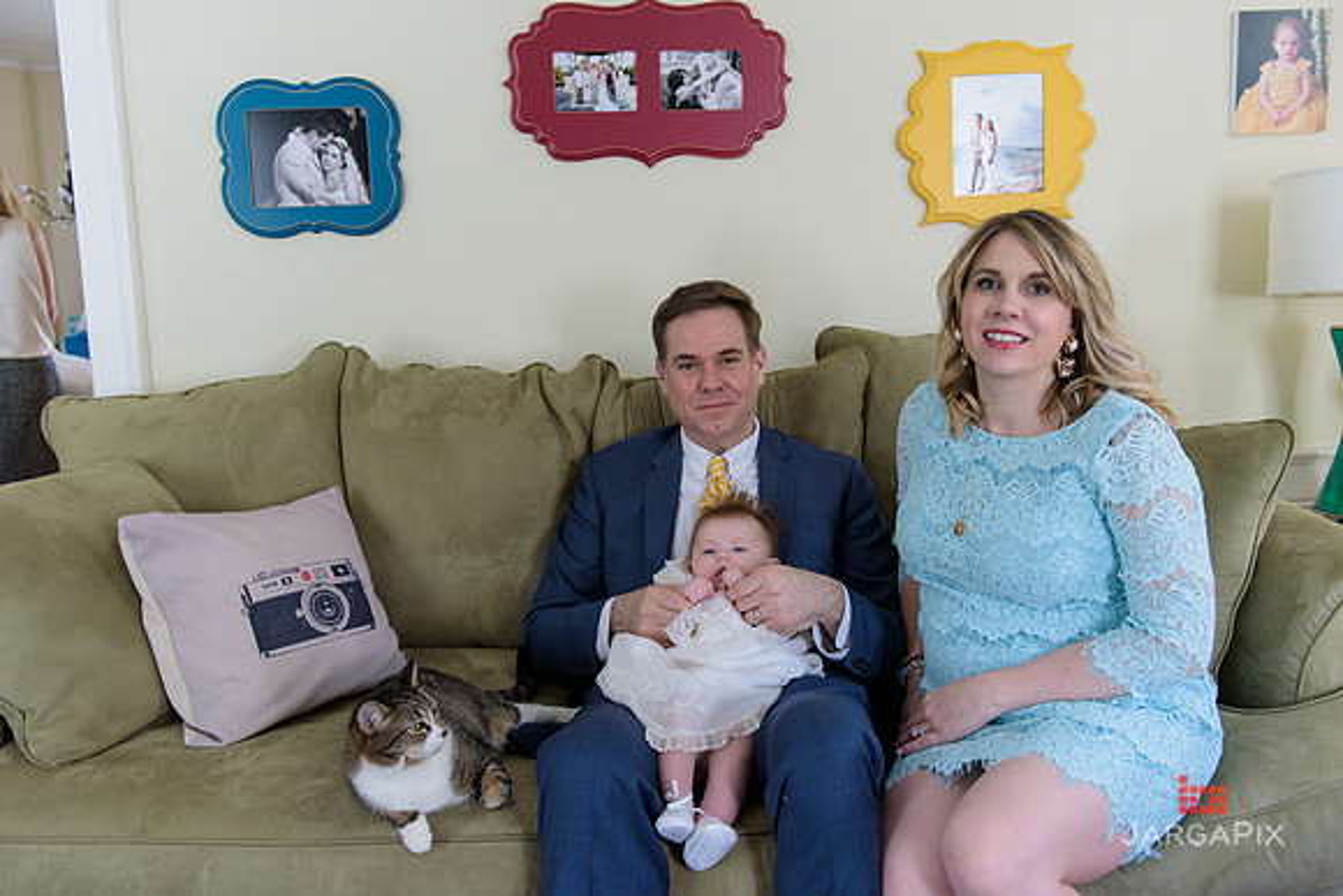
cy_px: 448
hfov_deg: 63.6
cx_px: 672
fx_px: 1082
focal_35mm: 29
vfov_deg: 45.0
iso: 1600
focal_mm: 29
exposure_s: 1/125
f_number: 3.2
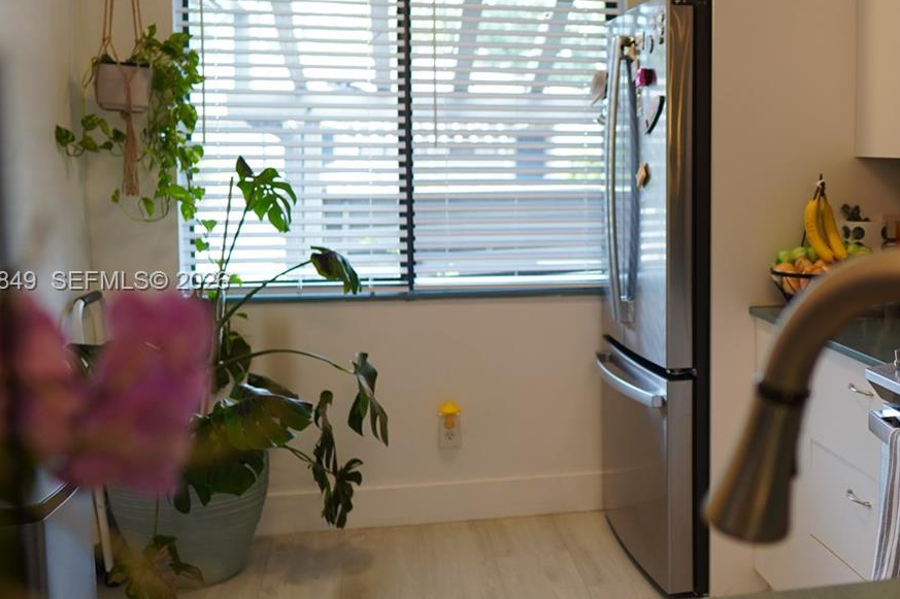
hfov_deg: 42.3
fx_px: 1099
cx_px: 733
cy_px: 282
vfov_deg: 30.5
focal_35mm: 44
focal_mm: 16
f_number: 1.4
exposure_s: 1/200
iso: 160
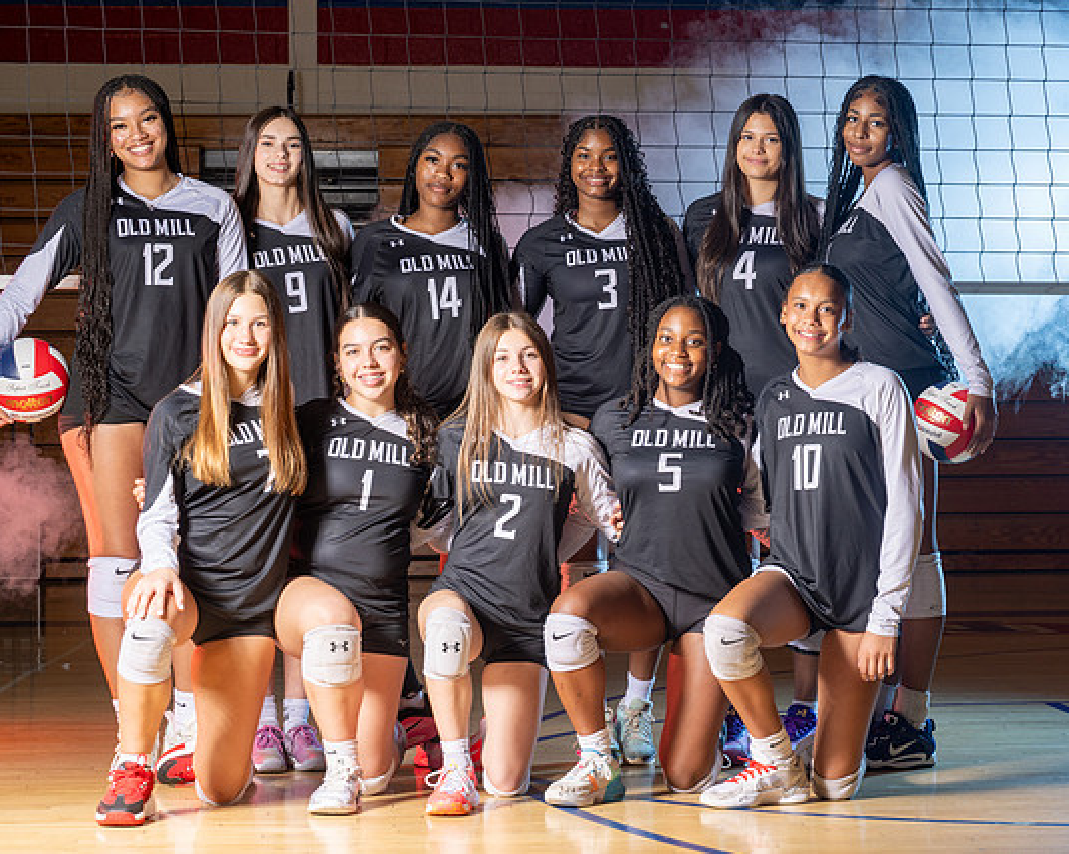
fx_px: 3225
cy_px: 470
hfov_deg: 18.8
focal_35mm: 102
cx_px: 706
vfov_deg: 15.1
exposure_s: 1/160
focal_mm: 70
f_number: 6.3
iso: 100
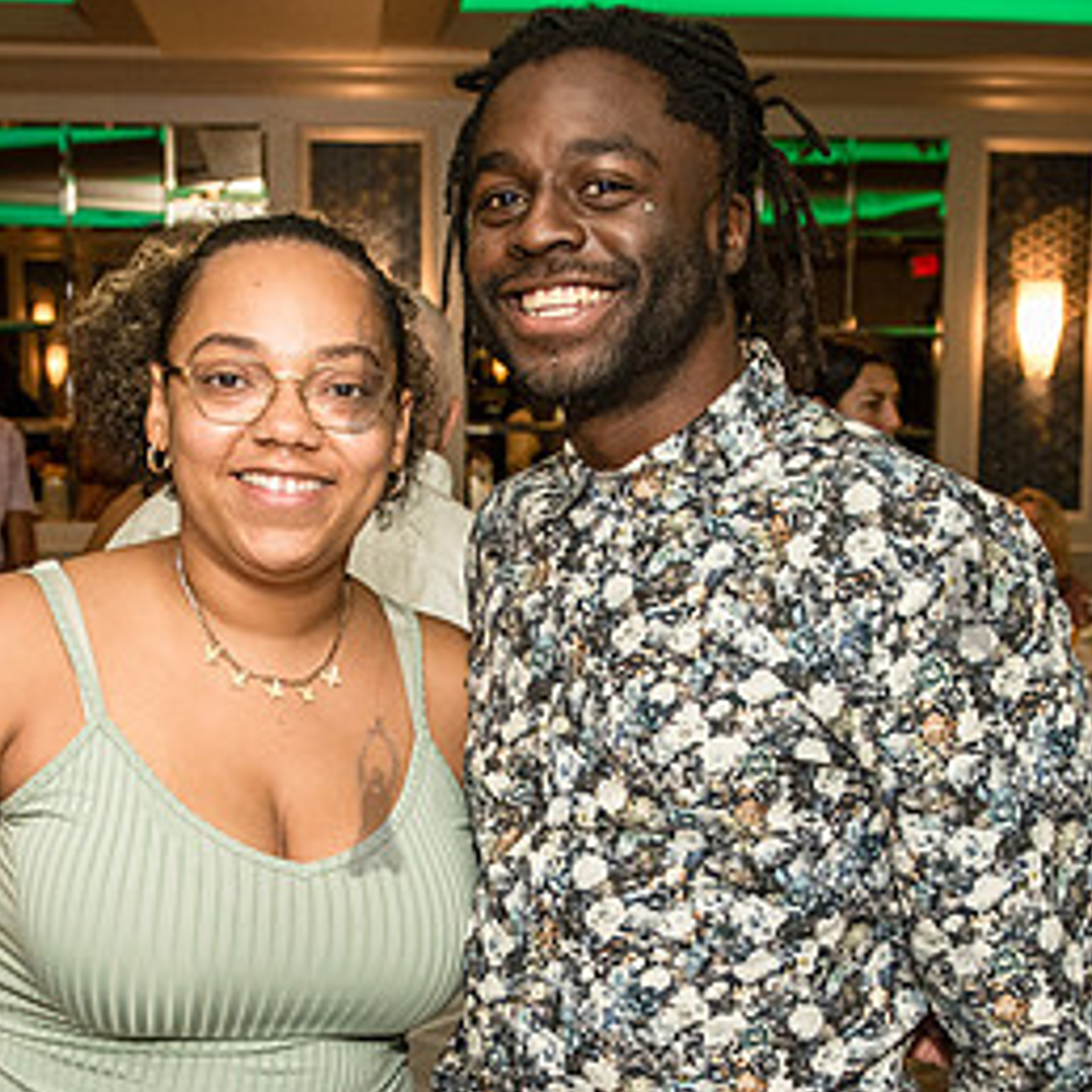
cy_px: 834
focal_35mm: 67
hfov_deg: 25.7
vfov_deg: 25.4
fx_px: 2391
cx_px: 543
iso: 1600
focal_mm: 27
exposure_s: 1/160
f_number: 3.5
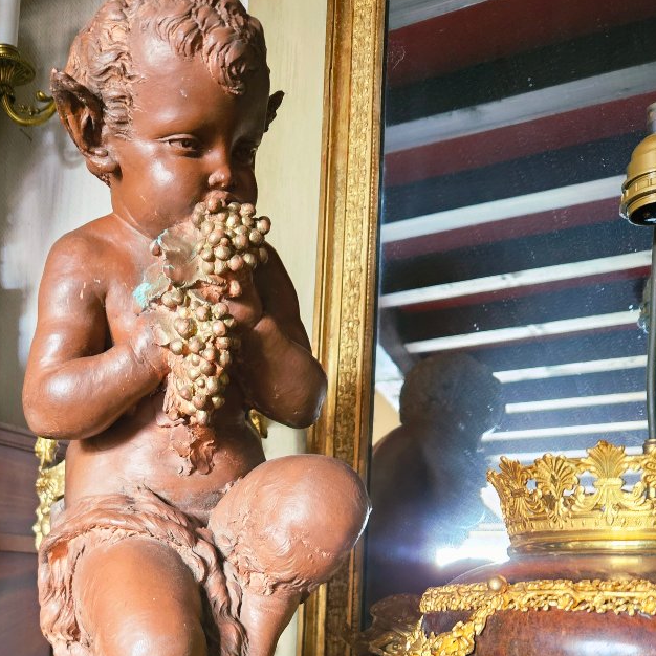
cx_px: 211
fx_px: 836
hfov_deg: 42.2
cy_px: 540
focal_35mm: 39
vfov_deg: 40.8
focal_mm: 5.4
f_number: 1.8
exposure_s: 1/25.1
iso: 800
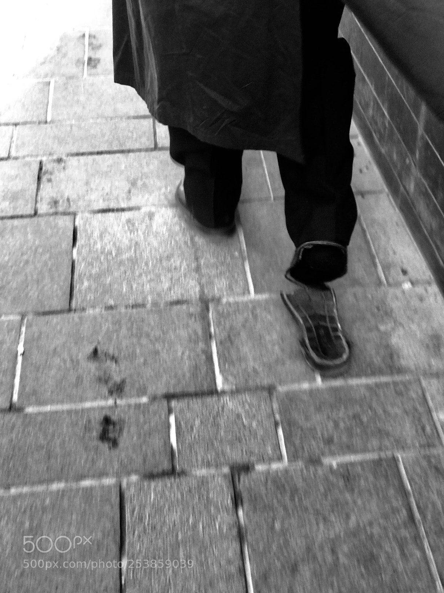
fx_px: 975
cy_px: 296
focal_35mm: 57
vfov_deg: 33.8
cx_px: 222
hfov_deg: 25.7
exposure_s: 1/99
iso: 40
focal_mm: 6.6
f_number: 2.8
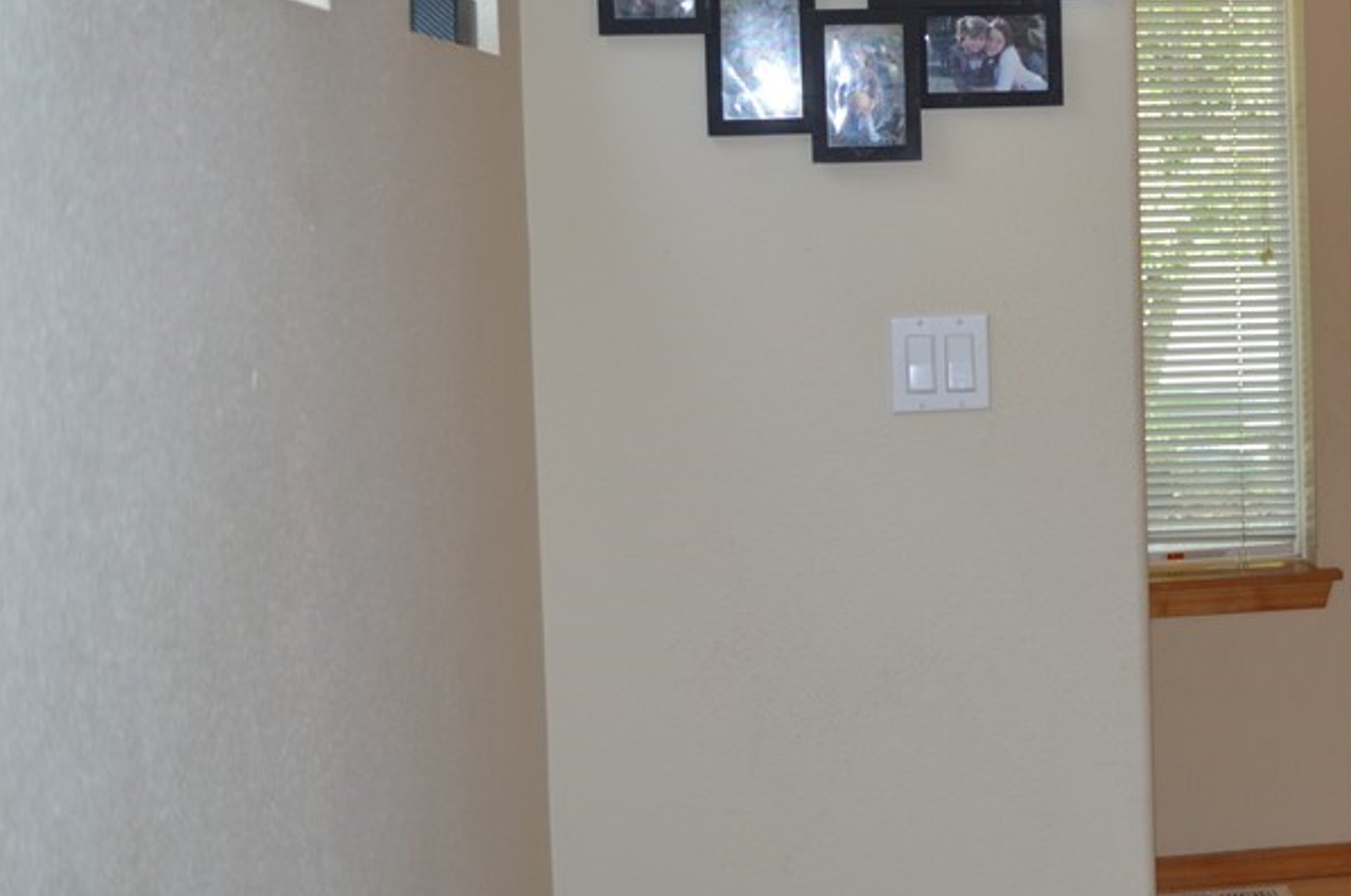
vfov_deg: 22.3
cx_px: 1165
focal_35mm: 60
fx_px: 2249
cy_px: 199
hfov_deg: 32.1
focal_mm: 22
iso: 450
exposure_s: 1/60
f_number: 3.8
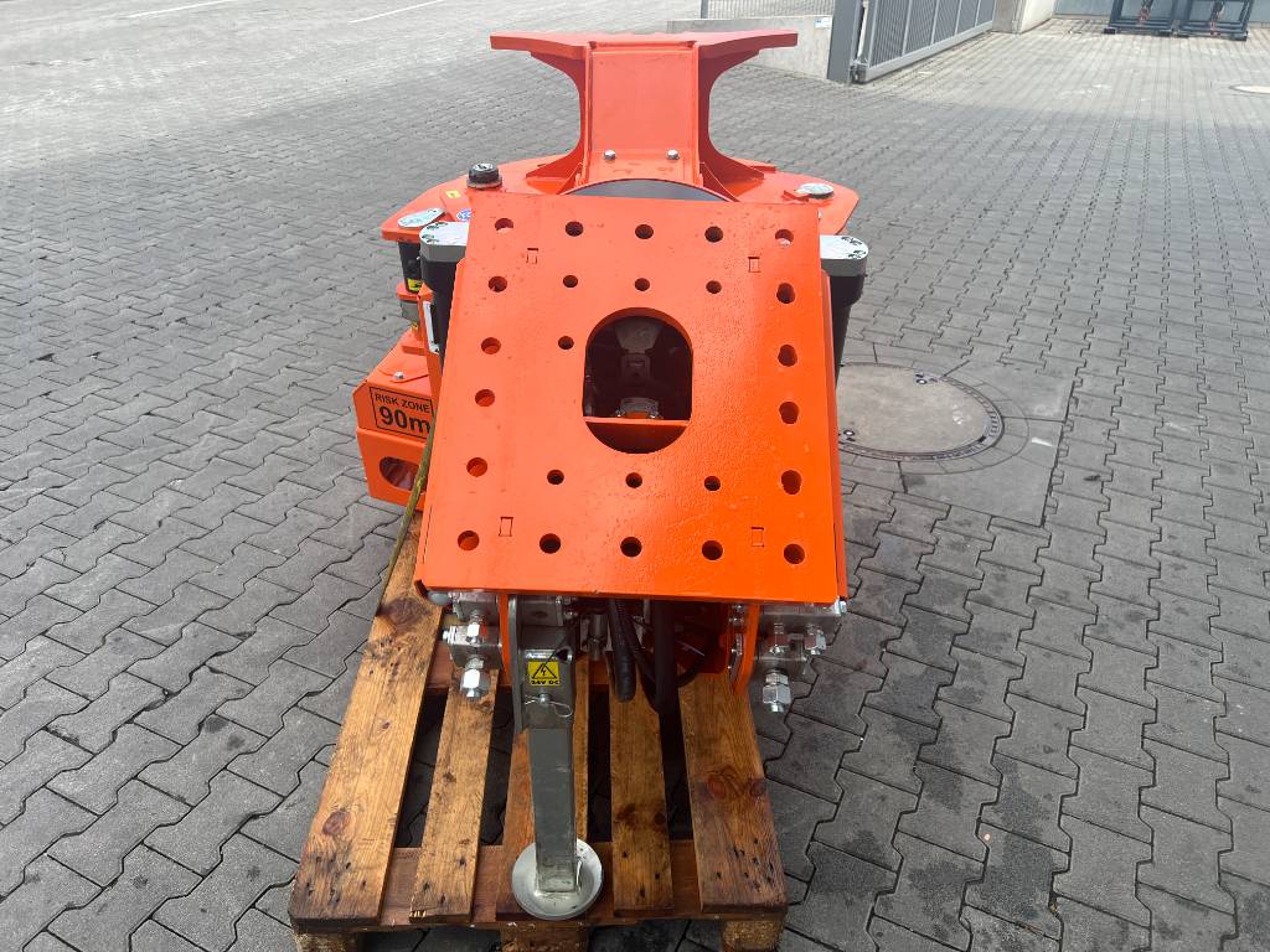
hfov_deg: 67.3
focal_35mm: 26
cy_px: 476
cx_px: 635
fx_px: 954
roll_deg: -0.4
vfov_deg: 53.1
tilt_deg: -29.9
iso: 50
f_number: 1.5
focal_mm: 5.7
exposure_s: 1/1575
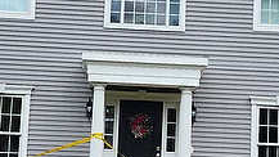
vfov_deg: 10.3
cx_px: 175
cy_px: 71
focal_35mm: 118
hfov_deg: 18.1
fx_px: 873
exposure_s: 1/788
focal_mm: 6.4
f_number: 1.8
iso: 12
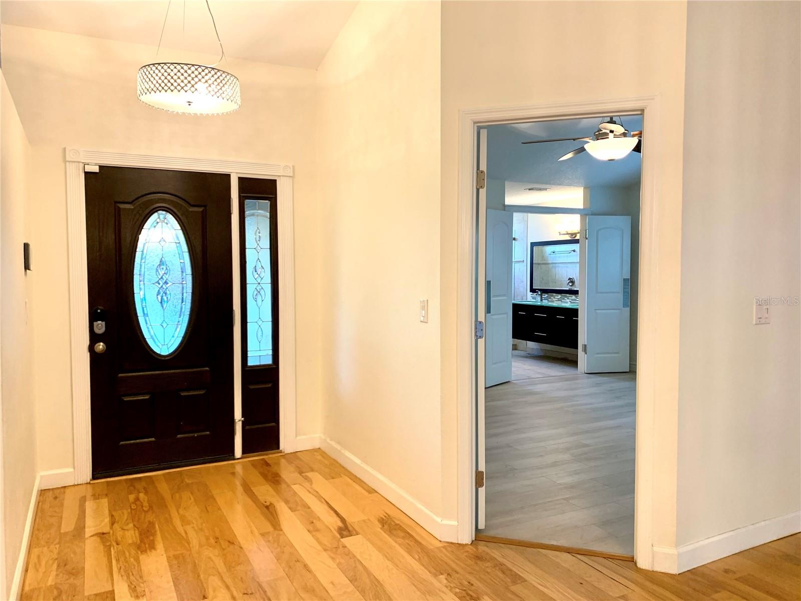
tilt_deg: -2.9
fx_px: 602
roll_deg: +0.4
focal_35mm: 26
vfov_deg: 53.1
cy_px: 300
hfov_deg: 67.3
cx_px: 400
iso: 100
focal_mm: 4.25
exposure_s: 1/60
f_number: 1.8
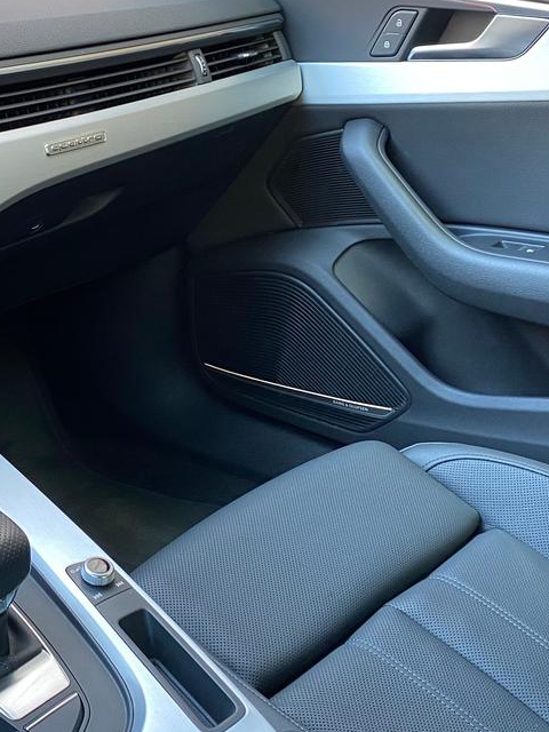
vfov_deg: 36.8
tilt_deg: -20.4
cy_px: 342
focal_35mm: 52
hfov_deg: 27.3
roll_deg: +2.4
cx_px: 81
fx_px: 1100
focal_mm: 4.25
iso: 160
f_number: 1.8
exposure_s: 1/54
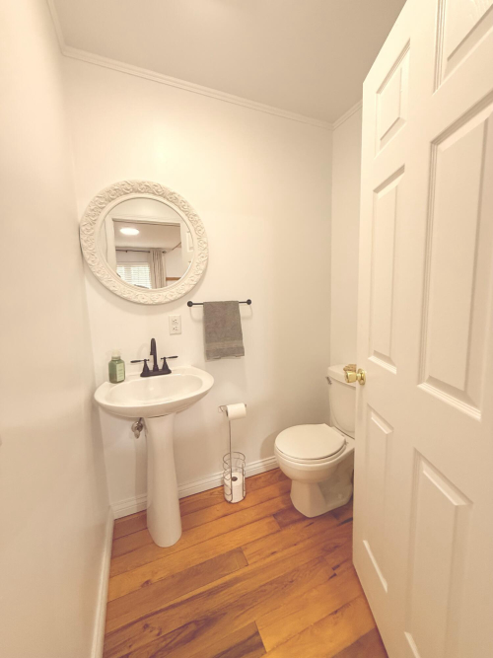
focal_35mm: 14
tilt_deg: -7.3
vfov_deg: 102.1
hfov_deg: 85.7
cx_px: 246
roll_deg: +1.2
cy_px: 329
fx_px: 266
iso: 250
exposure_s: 1/60
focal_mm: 2.22
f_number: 2.2
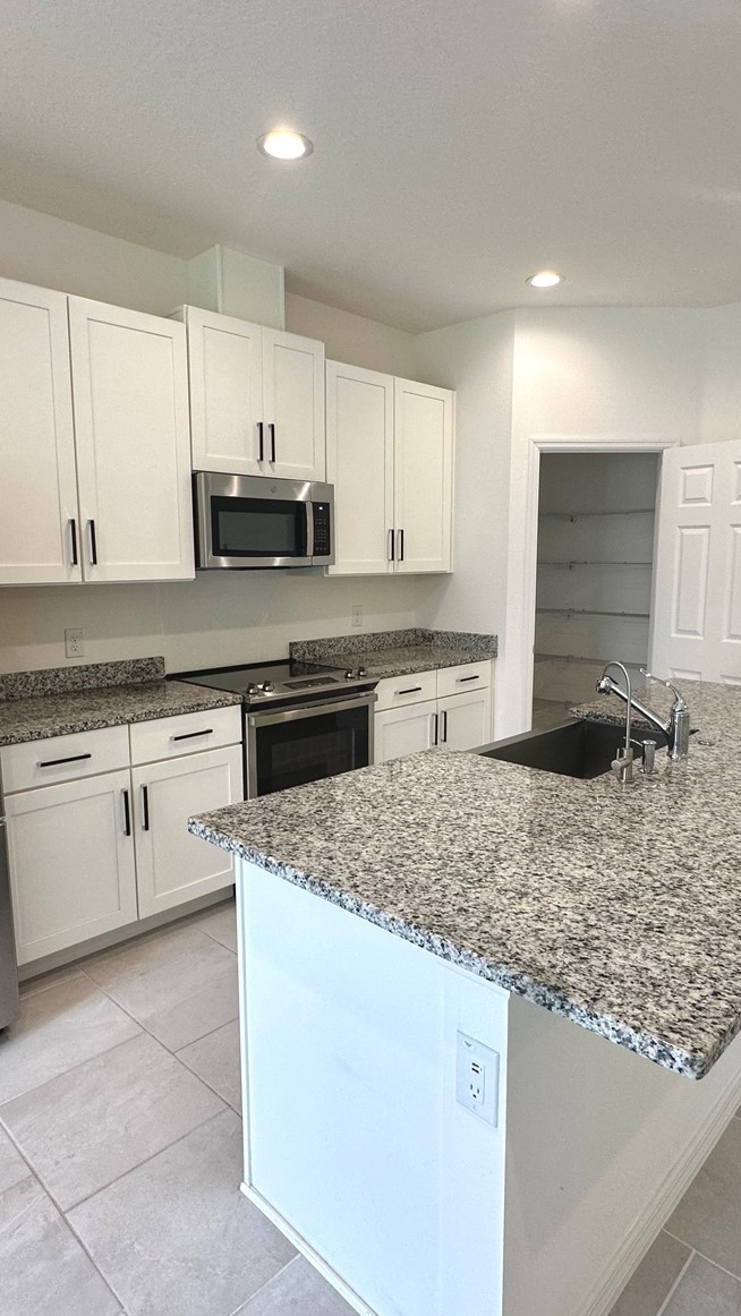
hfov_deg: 53.6
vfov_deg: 83.8
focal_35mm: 21
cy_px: 652
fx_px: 733
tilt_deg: -7.5
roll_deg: +0.0
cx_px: 372
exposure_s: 1/120
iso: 125
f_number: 2.2
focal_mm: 2.22
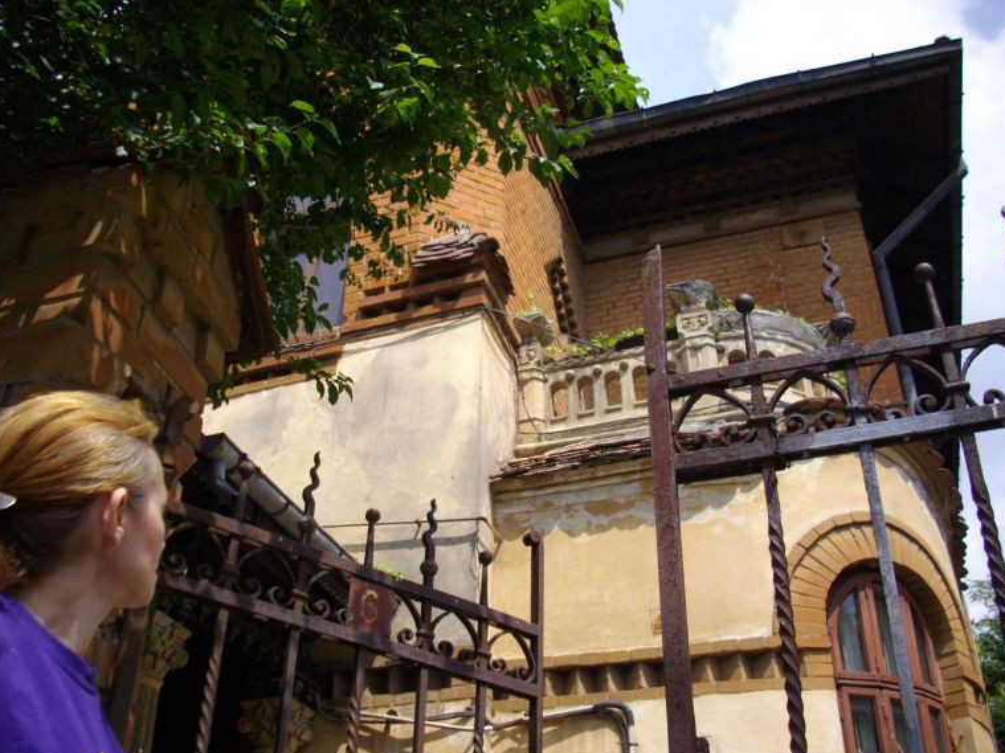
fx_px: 1132
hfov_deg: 47.9
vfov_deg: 36.8
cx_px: 483
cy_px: 376
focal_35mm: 39
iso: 100
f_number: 5.6
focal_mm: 6.2
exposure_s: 1/250
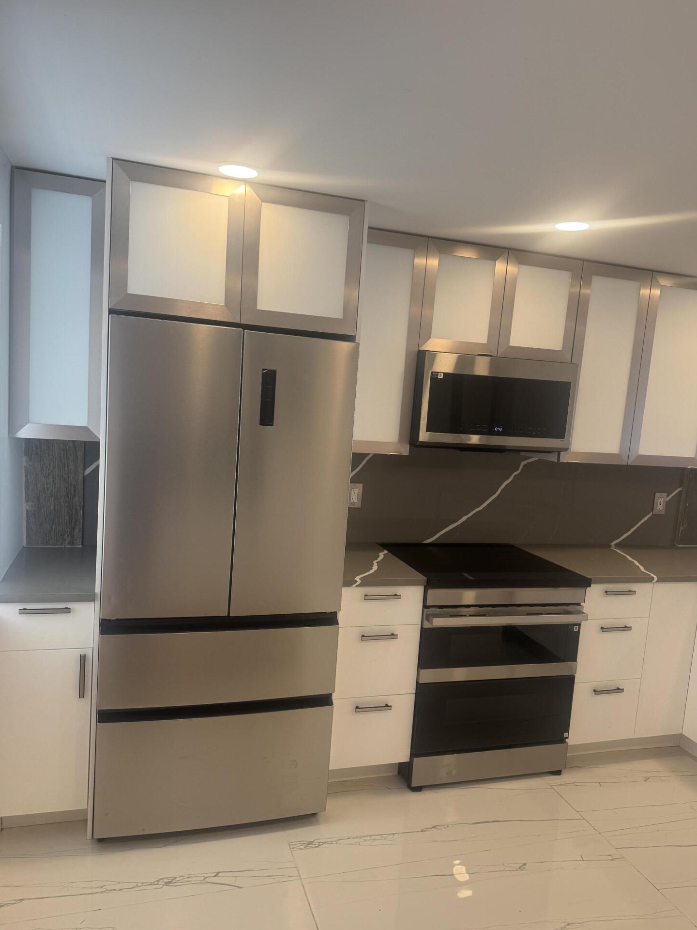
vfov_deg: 69.4
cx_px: 350
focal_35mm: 25
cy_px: 481
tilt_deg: -7.1
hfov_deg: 54.9
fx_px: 671
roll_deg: -3.3
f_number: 1.78
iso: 100
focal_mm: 6.76
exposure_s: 1/117
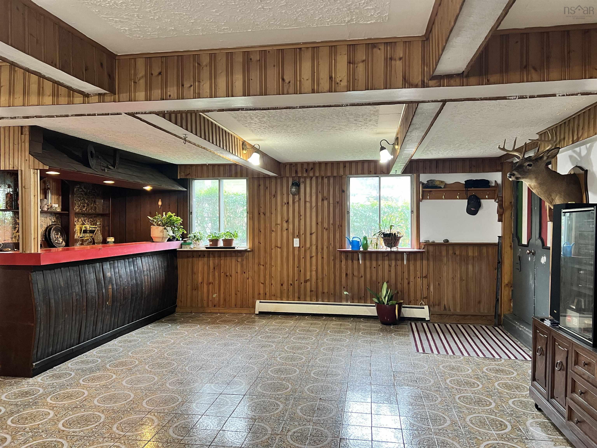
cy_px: 224
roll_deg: +0.8
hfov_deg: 67.3
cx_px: 298
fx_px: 448
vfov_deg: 53.1
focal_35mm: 26
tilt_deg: -0.1
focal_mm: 5.7
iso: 160
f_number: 1.5
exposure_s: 1/60
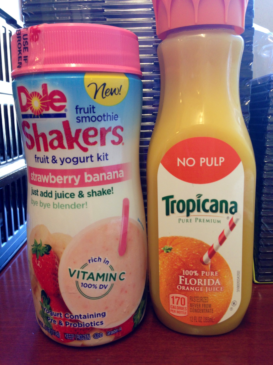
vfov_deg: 55.4
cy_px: 182
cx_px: 136
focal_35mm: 33
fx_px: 347
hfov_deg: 42.9
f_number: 2.4
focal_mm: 4.13
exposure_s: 1/20
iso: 80
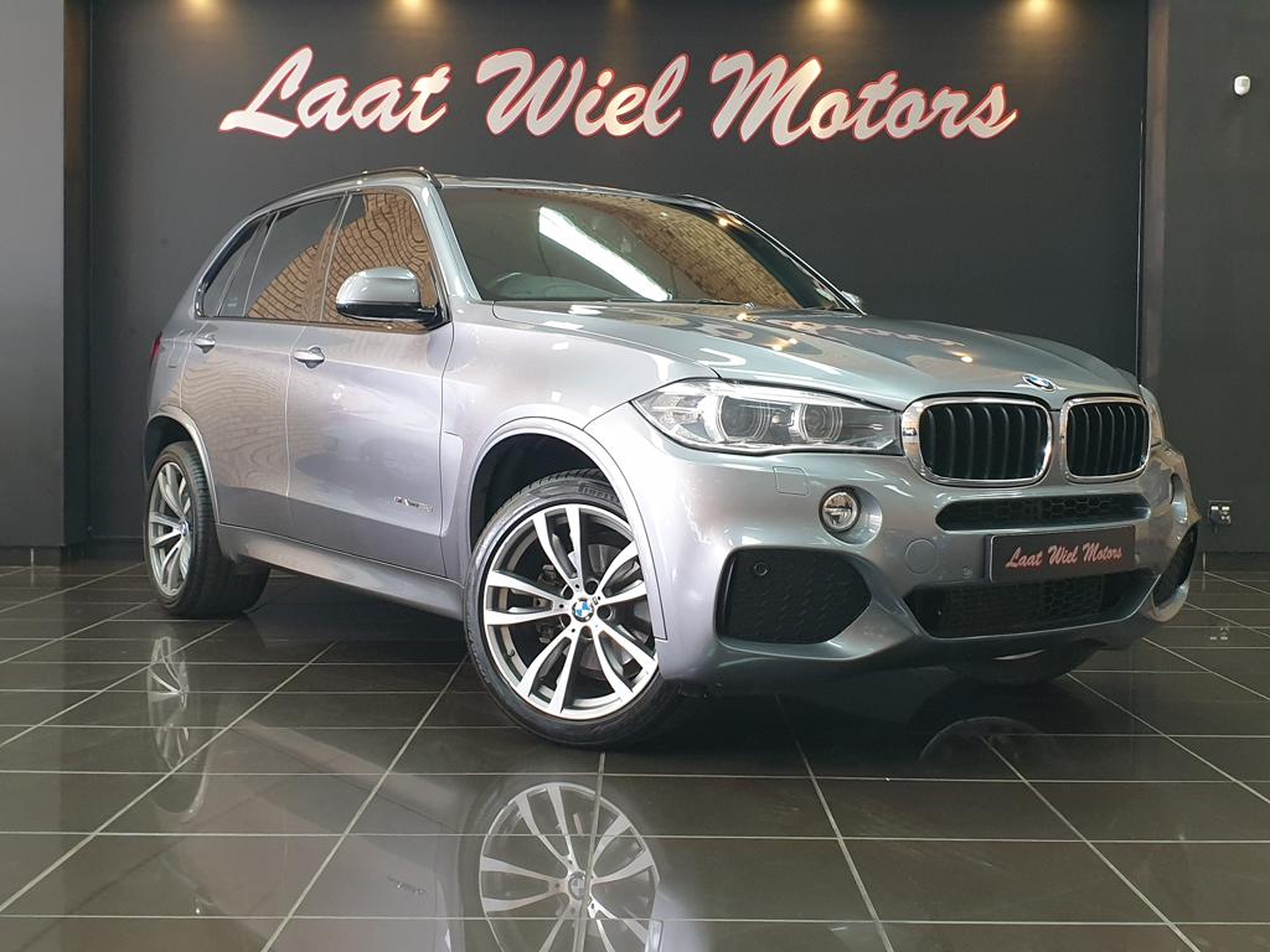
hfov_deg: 67.3
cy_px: 476
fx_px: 954
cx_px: 635
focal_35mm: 26
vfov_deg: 53.1
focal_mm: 4.3
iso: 250
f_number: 2.4
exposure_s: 1/25
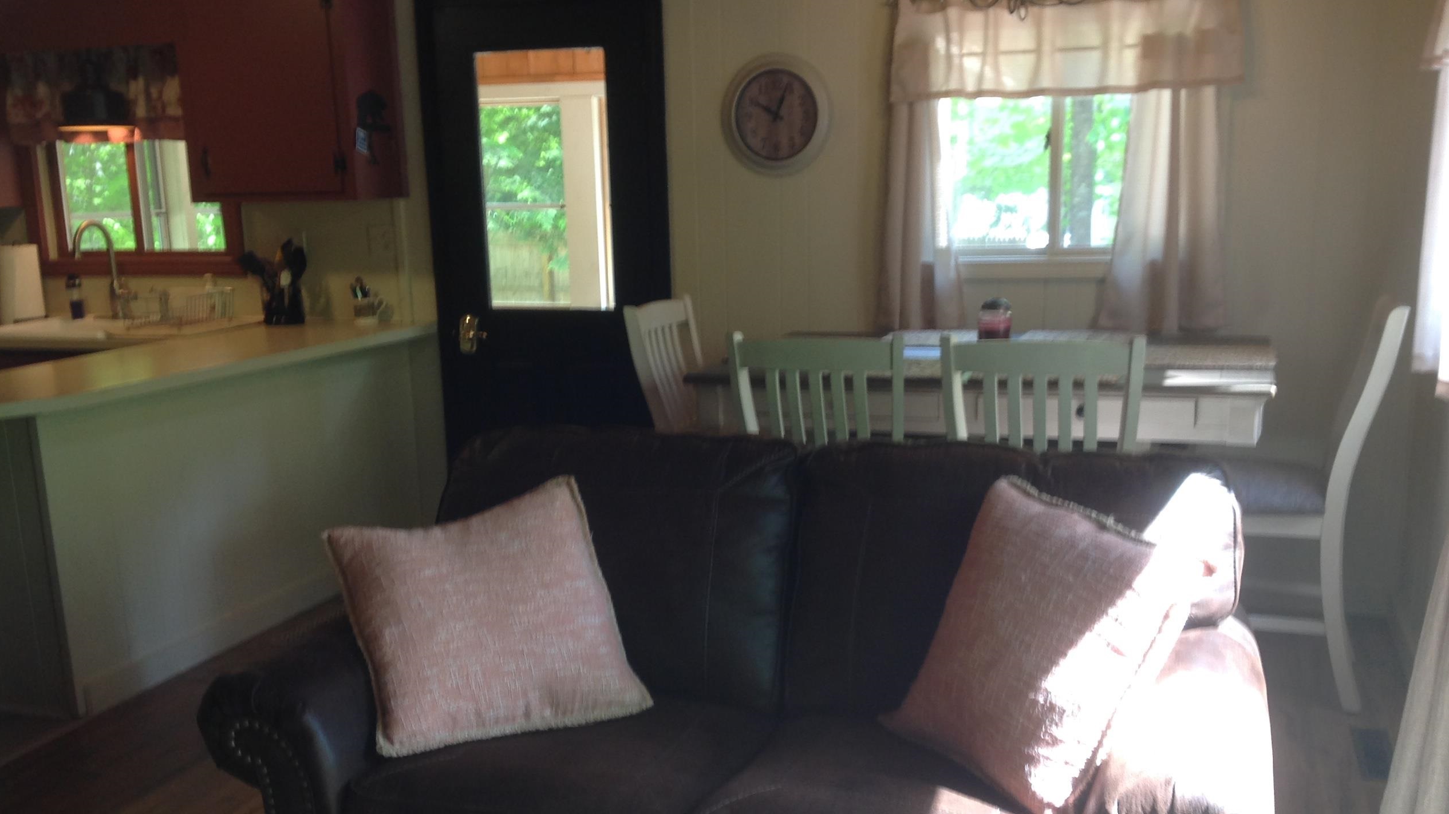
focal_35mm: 39
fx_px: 1498
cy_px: 480
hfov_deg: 51.6
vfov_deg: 30.4
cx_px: 738
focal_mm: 4.28
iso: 50
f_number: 2.4
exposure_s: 1/17
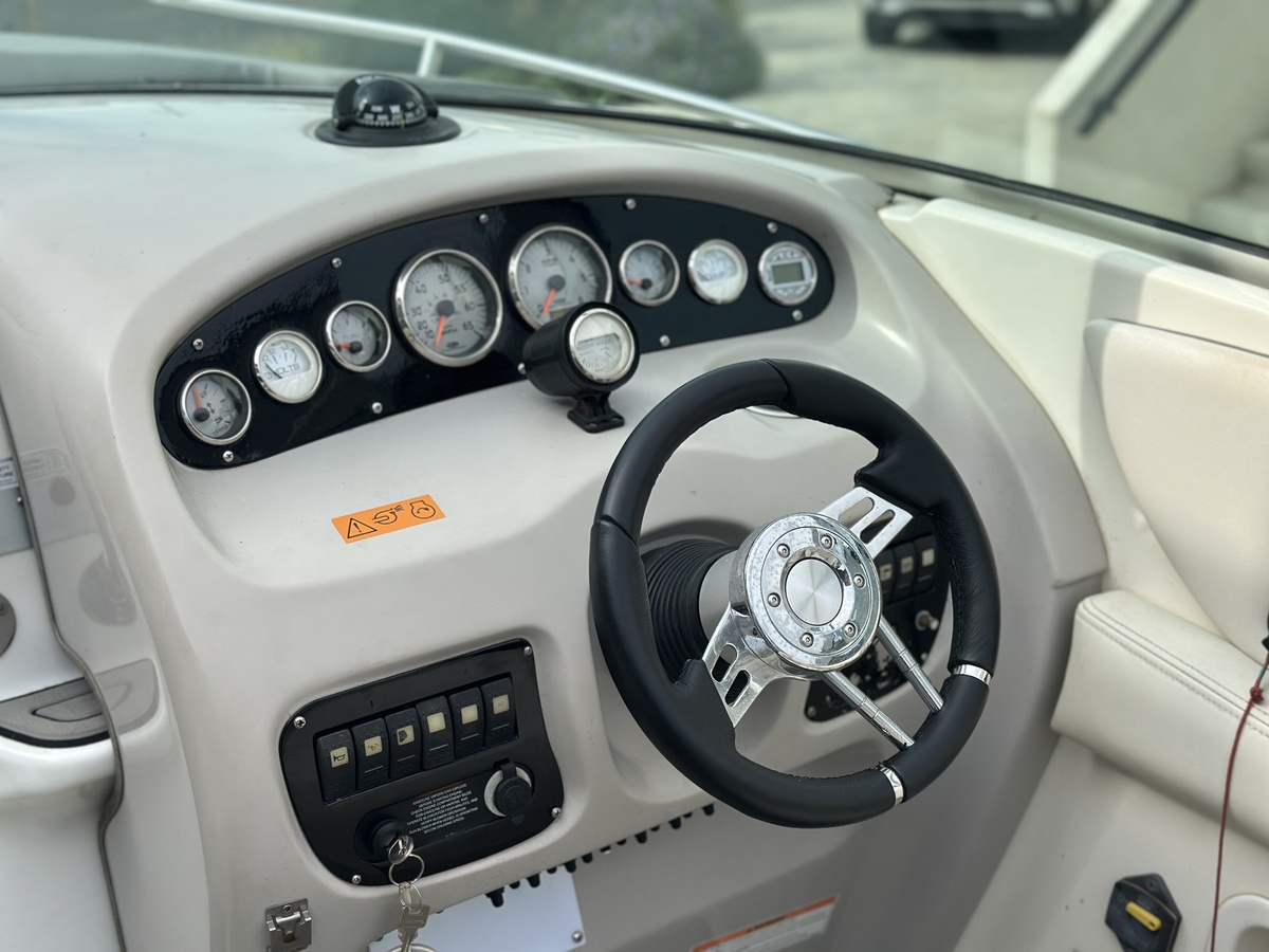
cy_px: 476
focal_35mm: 48
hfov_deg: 39.7
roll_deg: +1.8
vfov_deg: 30.3
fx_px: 1760
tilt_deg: -23.2
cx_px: 634
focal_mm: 6.86
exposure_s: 1/4016
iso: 80
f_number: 1.78
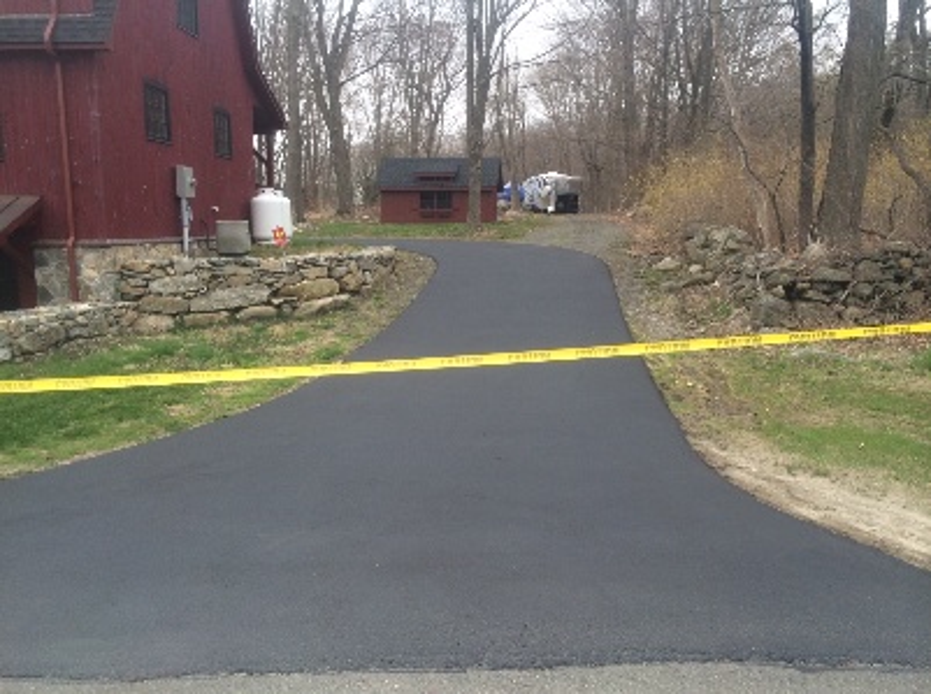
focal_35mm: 30
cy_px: 347
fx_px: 805
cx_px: 466
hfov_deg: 60.1
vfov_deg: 46.6
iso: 32
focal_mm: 4.12
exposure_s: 1/155
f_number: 2.2
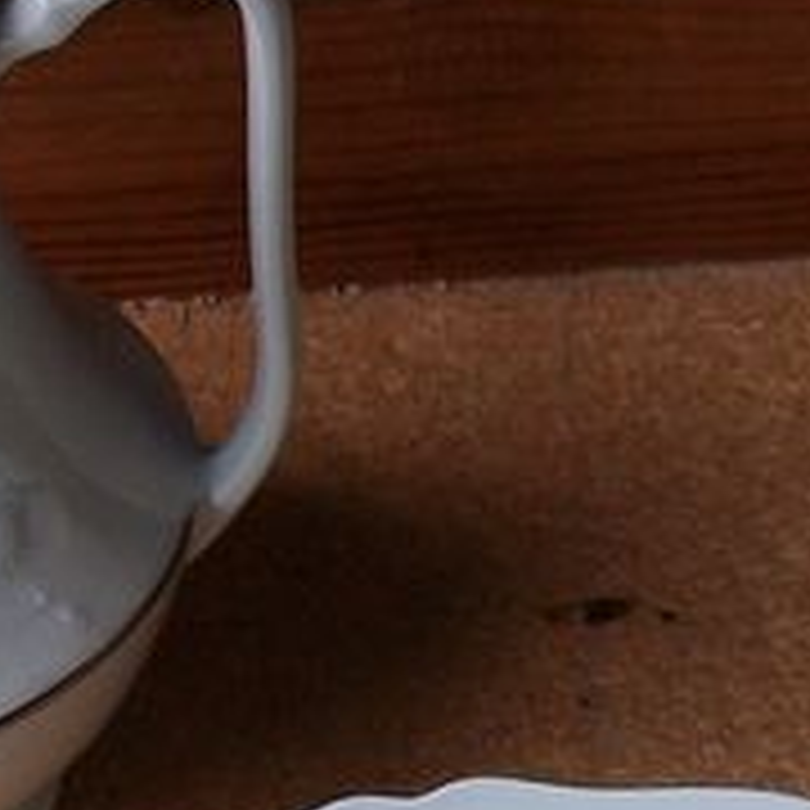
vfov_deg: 11.0
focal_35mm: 157
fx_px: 4156
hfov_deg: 11.0
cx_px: 932
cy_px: 832
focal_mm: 5.7
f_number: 2.9
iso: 80
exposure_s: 1/54.3
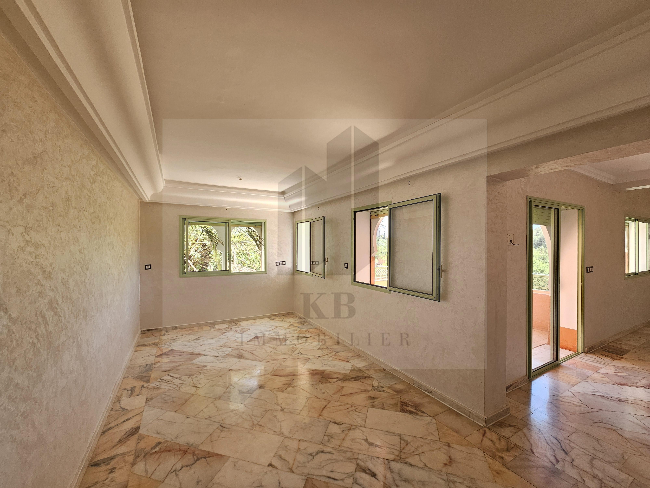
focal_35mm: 13
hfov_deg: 106.2
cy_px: 244
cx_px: 325
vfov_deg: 89.9
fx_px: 244
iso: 50
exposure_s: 1/100
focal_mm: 2.2
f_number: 2.2
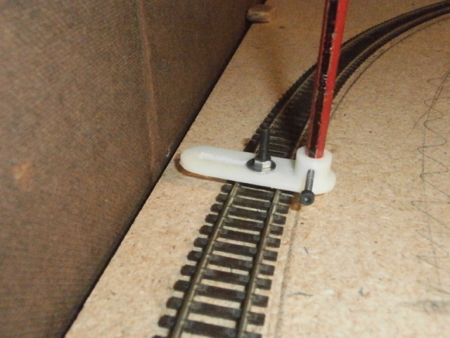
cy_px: 169
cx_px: 225
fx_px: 390
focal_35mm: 30
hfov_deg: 60.0
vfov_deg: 46.8
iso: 1600
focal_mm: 5.36
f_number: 3.5
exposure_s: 1/40
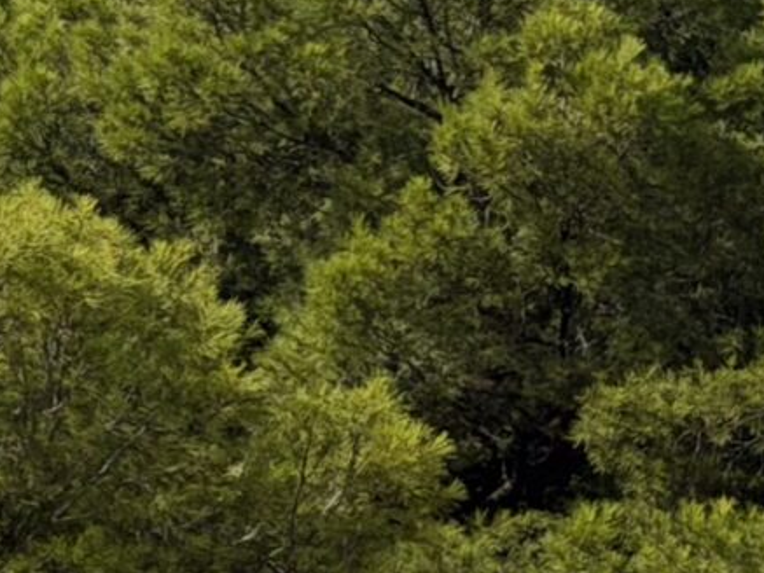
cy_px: -473
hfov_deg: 5.8
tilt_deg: +0.6
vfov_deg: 4.7
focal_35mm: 316
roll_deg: -0.9
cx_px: -1577
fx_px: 6976
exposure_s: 1/8772
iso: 64
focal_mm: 6.76
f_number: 1.78
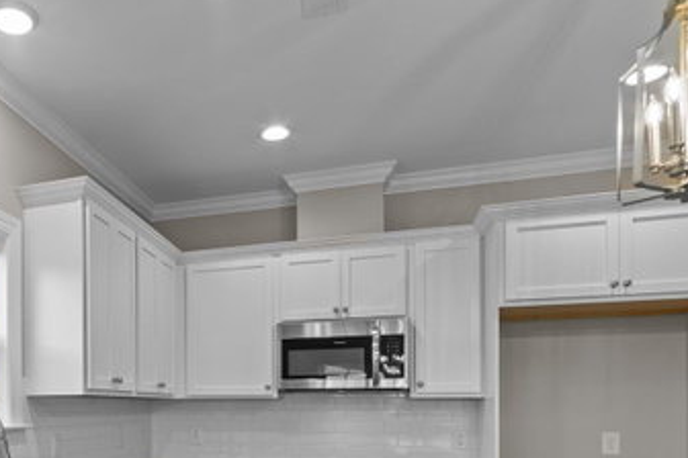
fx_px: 573
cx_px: 153
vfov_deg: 39.7
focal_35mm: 30
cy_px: 429
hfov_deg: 57.9
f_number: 8
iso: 160
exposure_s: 1/3
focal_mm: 14
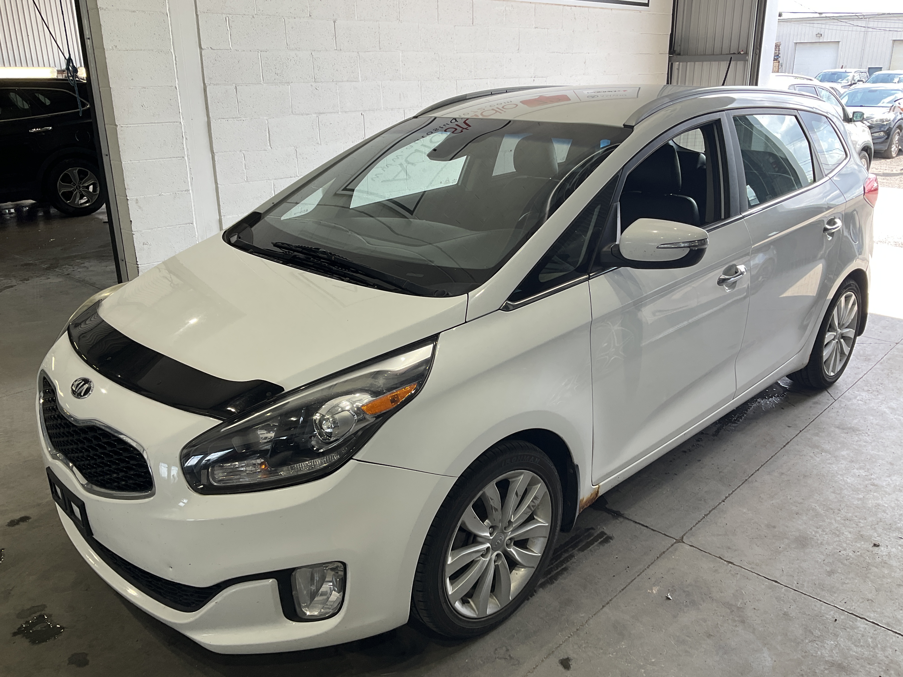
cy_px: 338
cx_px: 452
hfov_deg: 61.7
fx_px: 756
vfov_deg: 48.2
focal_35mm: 29
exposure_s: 1/122
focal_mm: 3
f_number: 1.8
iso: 20
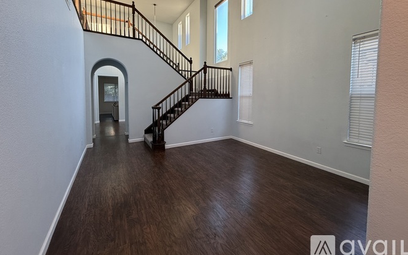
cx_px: 204
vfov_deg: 74.1
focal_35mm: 15
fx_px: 167
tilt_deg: -2.5
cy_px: 105
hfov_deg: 101.5
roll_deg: -0.4
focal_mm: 2.22
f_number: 2.2
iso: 200
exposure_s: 1/60
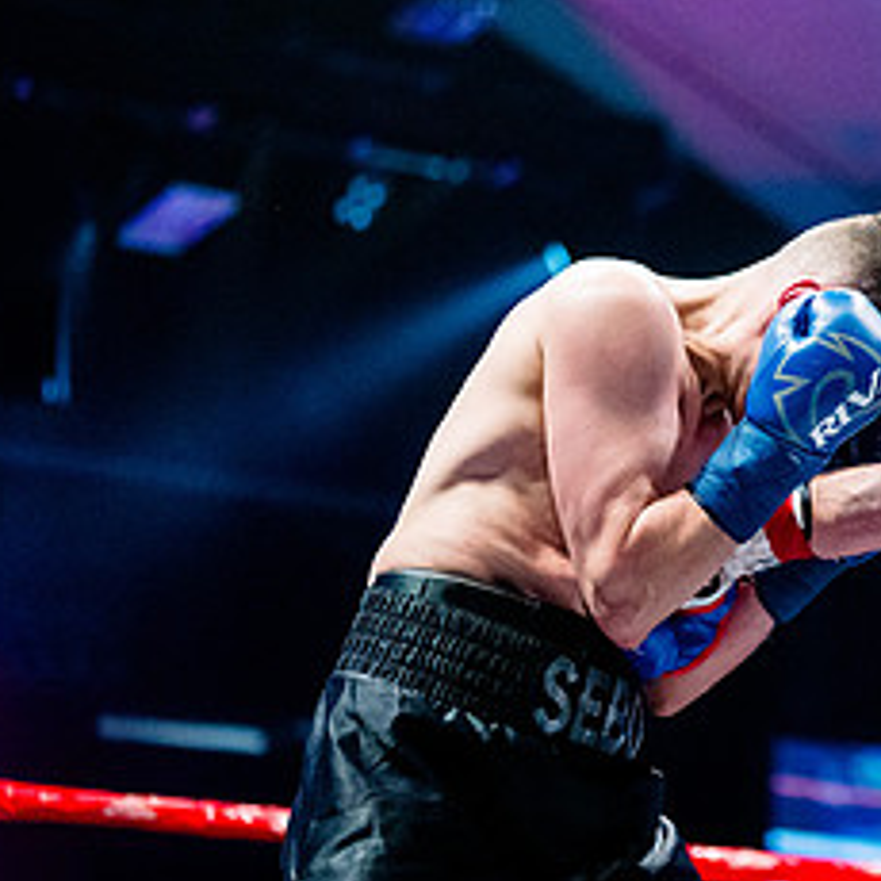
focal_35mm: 121
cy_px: 418
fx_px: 3484
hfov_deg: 14.0
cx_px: 1047
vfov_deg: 14.4
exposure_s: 1/1600
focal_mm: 50
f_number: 1.4
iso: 6400
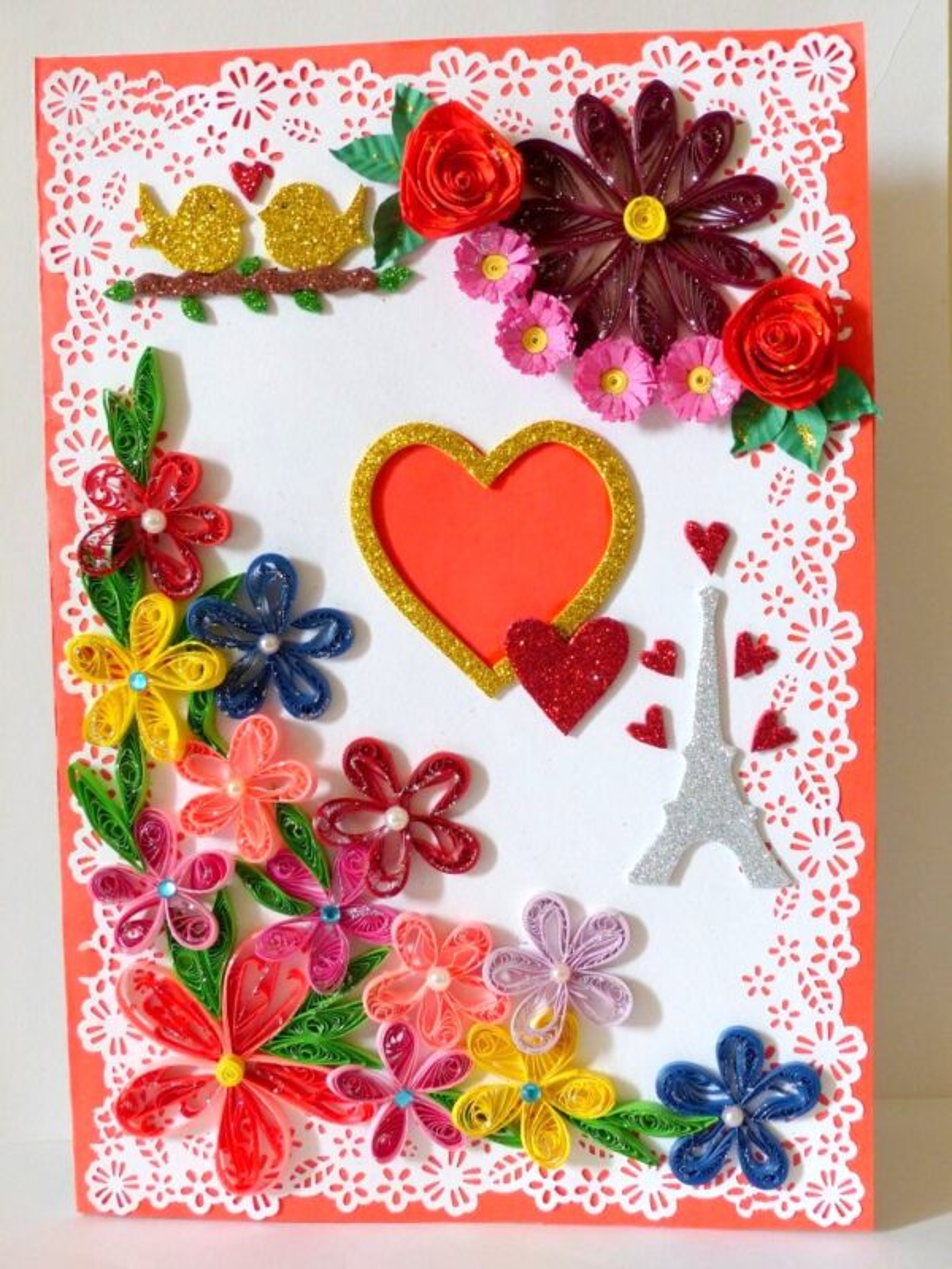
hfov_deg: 35.1
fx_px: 1503
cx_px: 476
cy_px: 634
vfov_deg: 45.8
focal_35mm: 41
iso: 320
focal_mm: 7.4
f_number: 2.8
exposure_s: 1/60
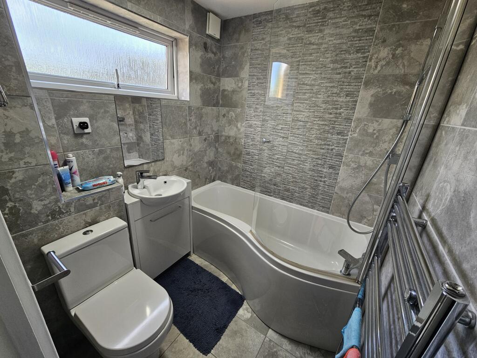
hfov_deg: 106.2
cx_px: 238
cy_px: 179
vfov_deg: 89.9
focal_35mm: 13
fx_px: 179
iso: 64
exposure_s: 1/50
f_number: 2.2
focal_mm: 2.2
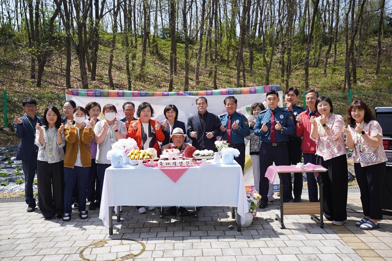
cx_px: 196
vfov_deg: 38.9
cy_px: 130
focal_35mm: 34
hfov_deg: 55.8
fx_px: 370
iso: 100
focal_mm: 34
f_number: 2.8
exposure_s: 1/1000
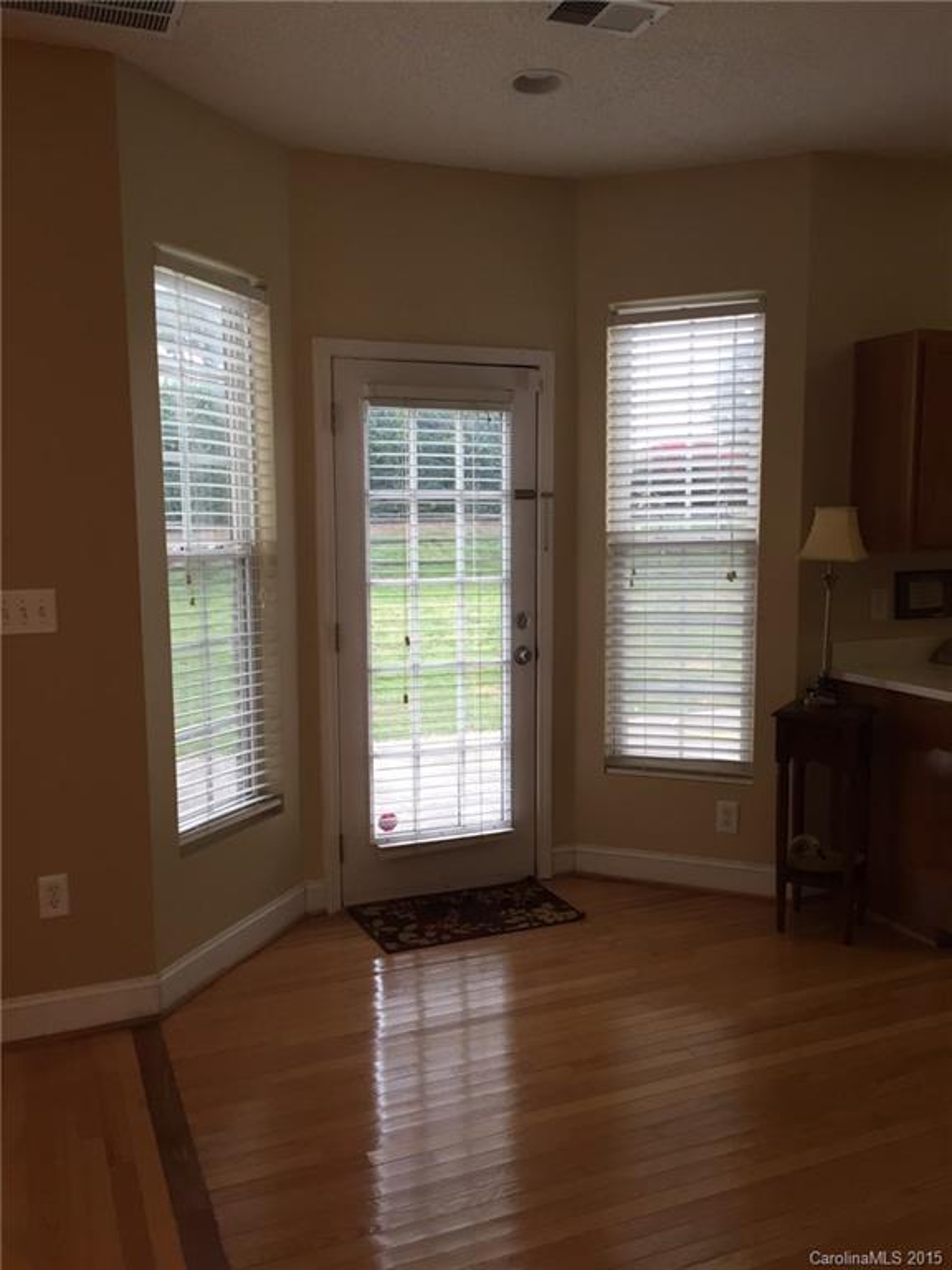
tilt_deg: -6.2
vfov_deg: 61.7
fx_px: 1063
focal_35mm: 29
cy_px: 635
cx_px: 476
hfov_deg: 48.2
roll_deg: +1.0
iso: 32
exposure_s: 1/33
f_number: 2.2
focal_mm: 4.15
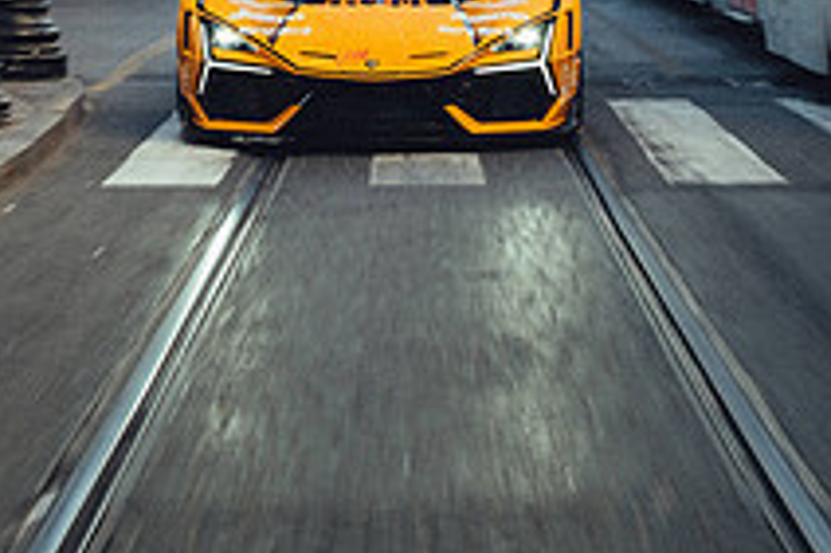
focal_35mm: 93
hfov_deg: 21.9
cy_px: -29
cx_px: 345
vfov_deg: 14.4
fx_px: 2145
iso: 200
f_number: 5.6
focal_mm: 22.7
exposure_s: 1/30
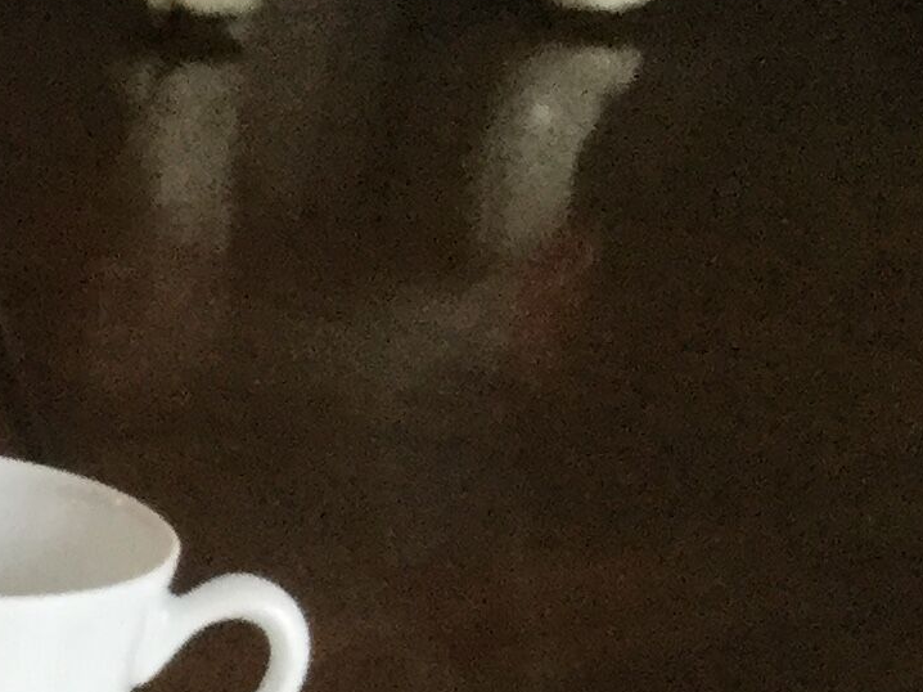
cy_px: 1288
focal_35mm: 141
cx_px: -1147
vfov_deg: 9.9
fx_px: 3758
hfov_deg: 11.9
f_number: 2.4
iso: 50
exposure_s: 1/33
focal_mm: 3.3
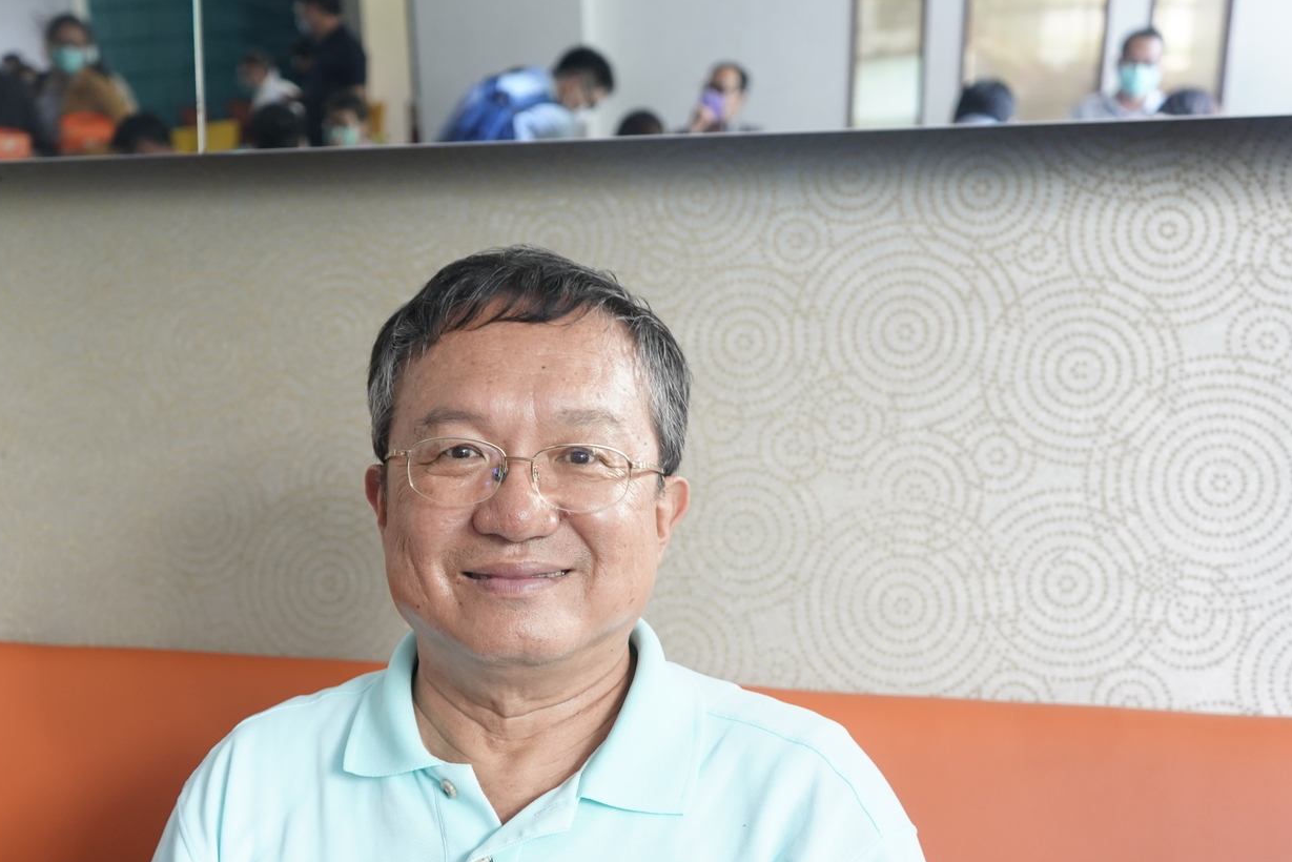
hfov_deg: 47.1
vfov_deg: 32.4
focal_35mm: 41
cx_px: 511
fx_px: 1472
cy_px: 560
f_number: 3.5
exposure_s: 1/20
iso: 1000
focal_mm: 28
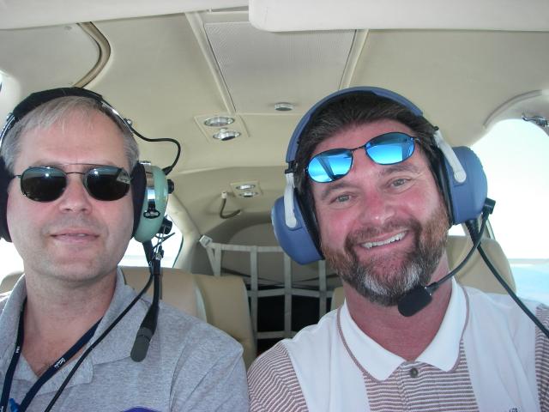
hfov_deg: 49.0
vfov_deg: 37.7
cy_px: 206
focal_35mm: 38
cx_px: 274
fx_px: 603
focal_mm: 6.3
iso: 64
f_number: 3.3
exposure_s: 1/160
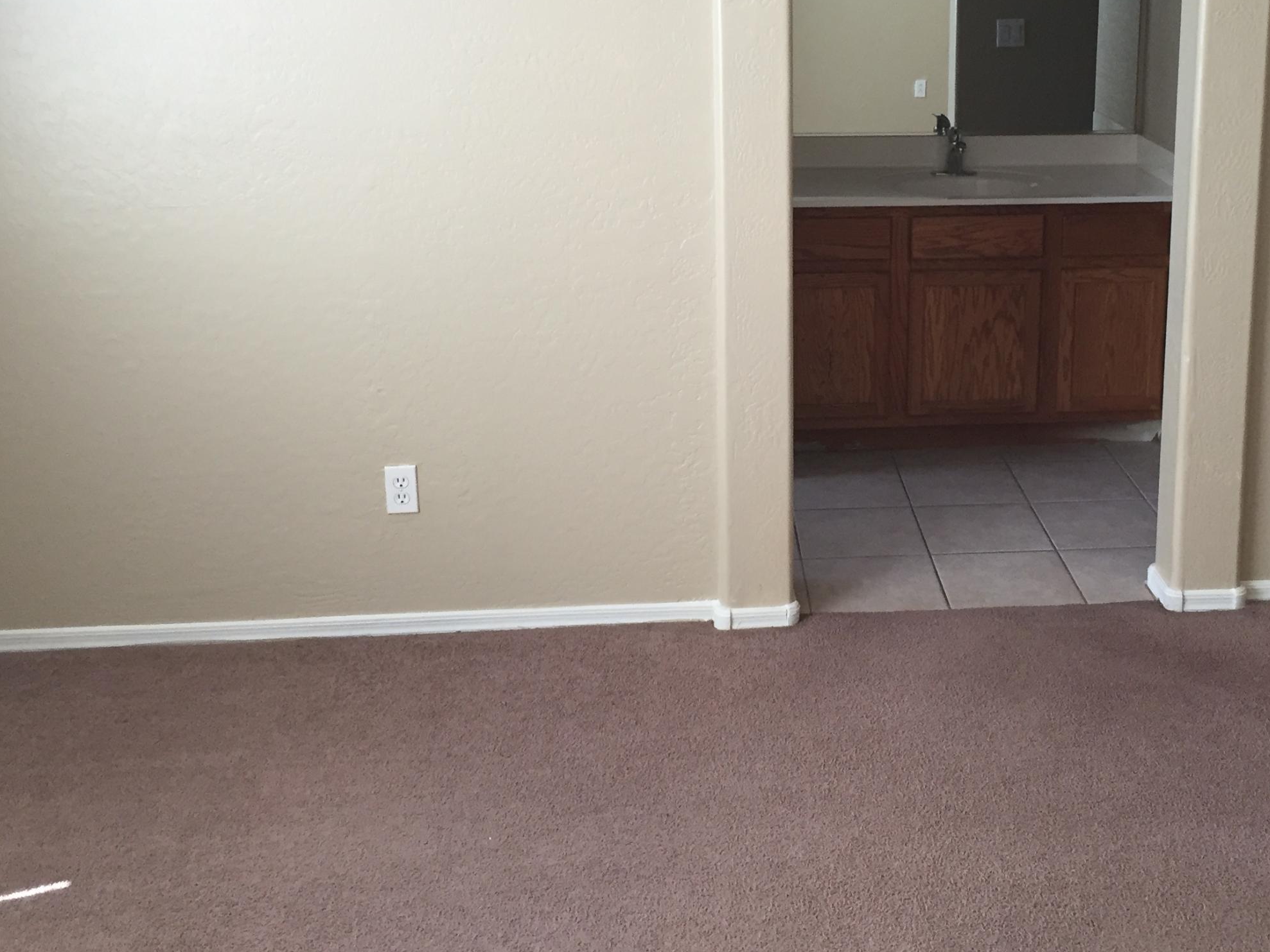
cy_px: 252
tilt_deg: -13.7
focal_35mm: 44
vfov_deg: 32.3
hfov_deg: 42.3
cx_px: 860
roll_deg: -0.8
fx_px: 1614
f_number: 2.2
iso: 40
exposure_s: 1/30
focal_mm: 4.15
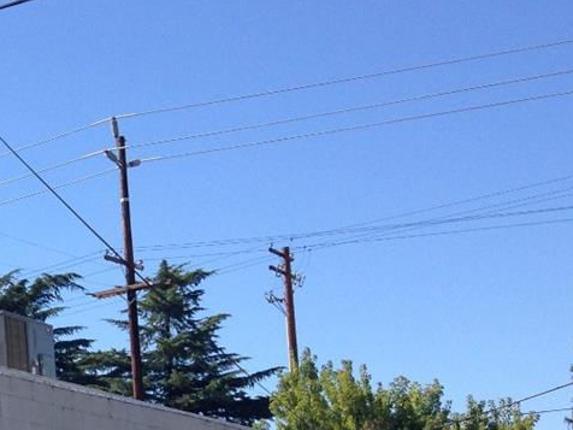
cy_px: 635
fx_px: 1722
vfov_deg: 13.5
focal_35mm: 104
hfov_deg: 17.7
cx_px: -167
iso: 50
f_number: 2.4
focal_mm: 4.12
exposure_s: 1/1261
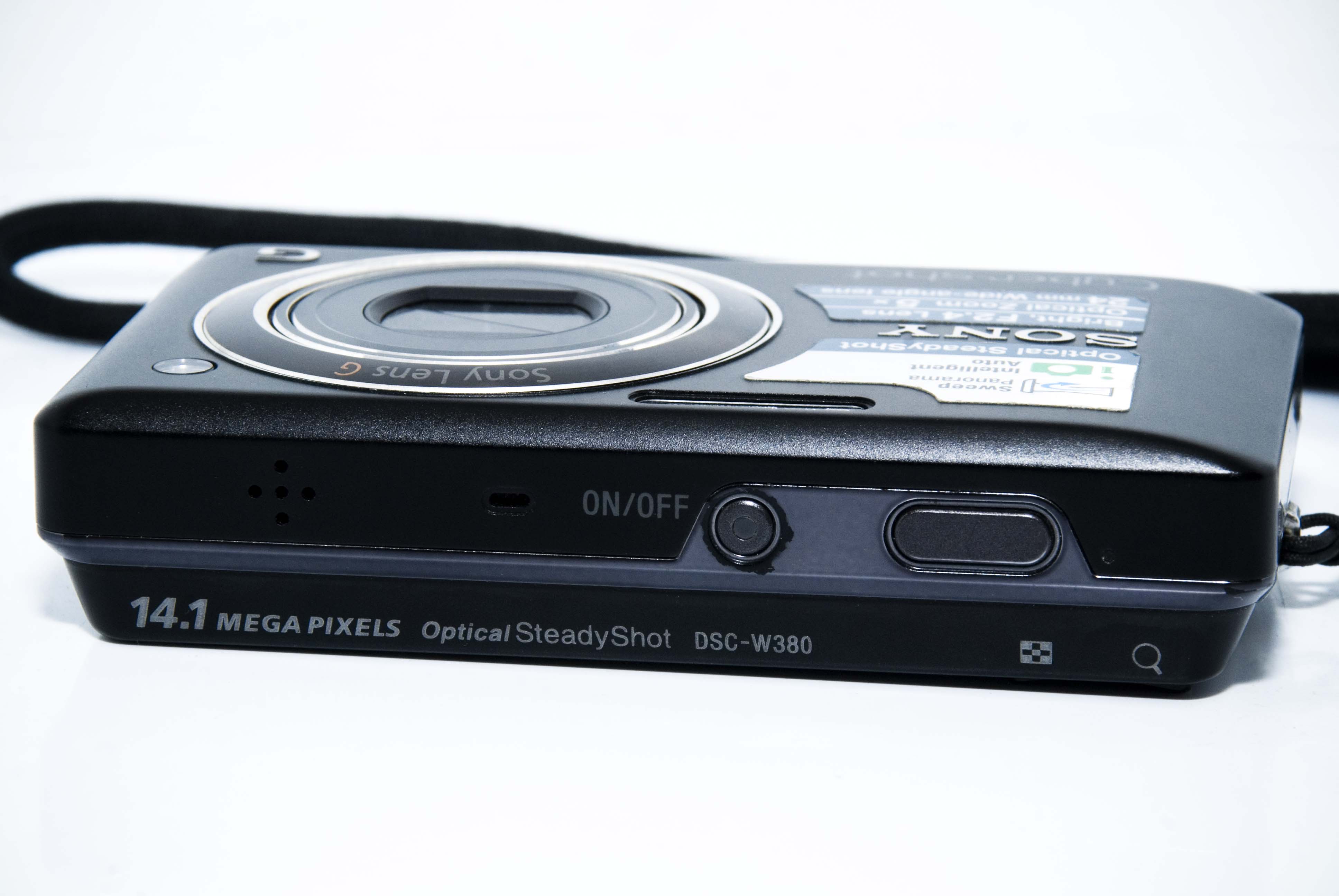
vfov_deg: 8.7
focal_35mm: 158
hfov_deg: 13.0
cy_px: 448
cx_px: 670
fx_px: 5865
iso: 400
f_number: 16
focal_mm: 105
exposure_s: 1/125
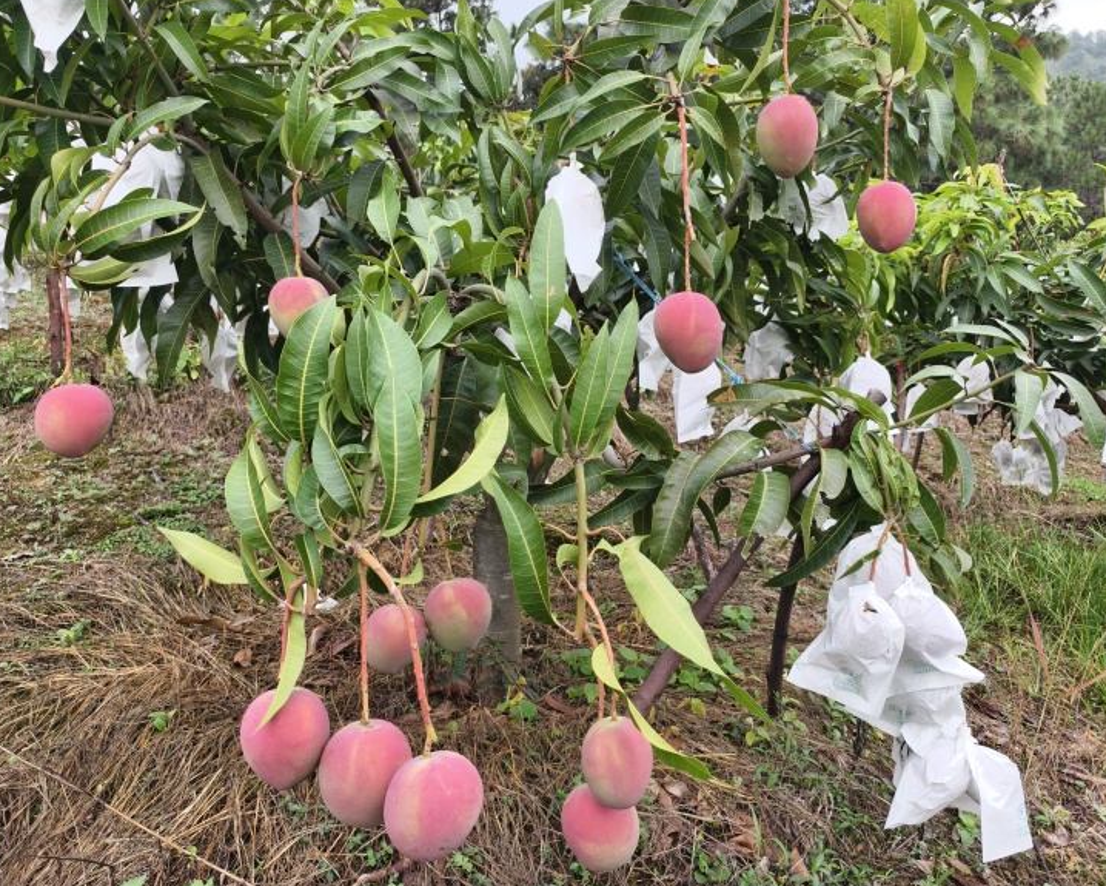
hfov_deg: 68.1
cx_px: 551
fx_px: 819
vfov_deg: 56.8
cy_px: 445
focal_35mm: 25
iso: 72
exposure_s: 1/288
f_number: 1.57
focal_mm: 5.6
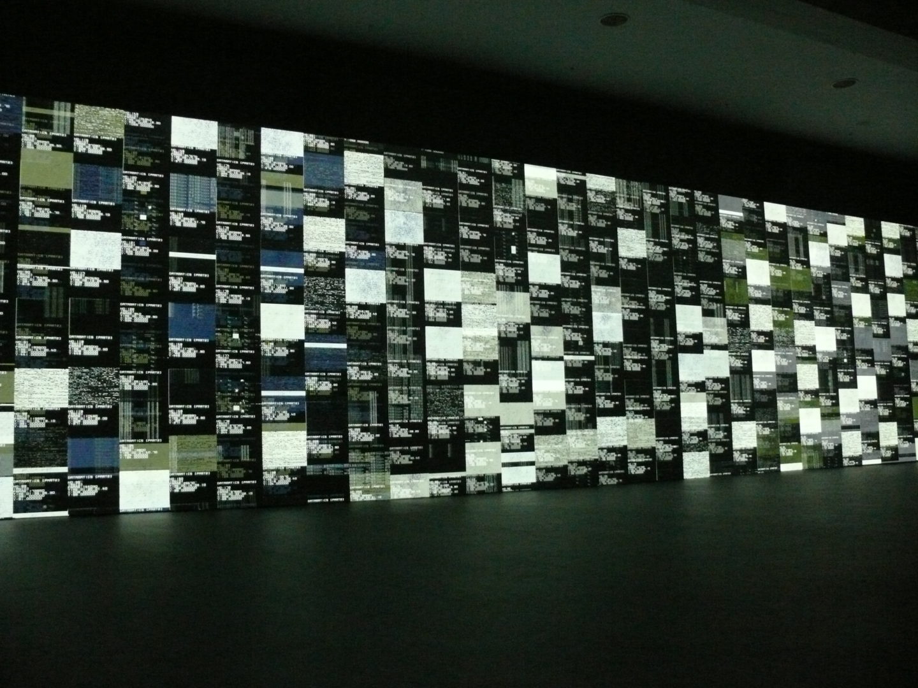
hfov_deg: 52.6
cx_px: 459
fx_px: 928
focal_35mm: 35
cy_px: 344
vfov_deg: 40.7
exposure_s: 1/25
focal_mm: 7.4
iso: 800
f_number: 2.8
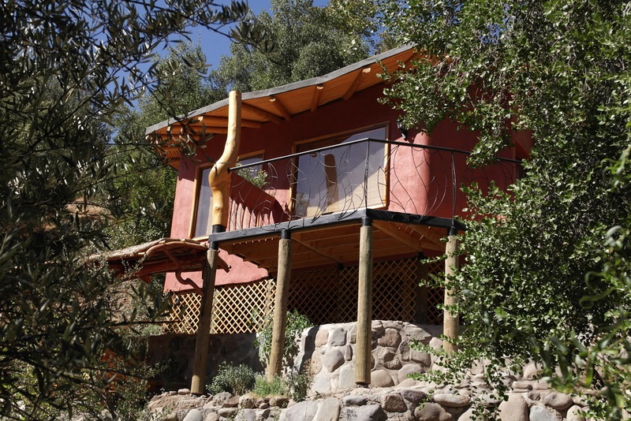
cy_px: 210
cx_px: 316
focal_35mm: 49
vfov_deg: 27.5
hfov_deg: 40.3
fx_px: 859
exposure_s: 1/320
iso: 200
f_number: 7.1
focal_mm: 32
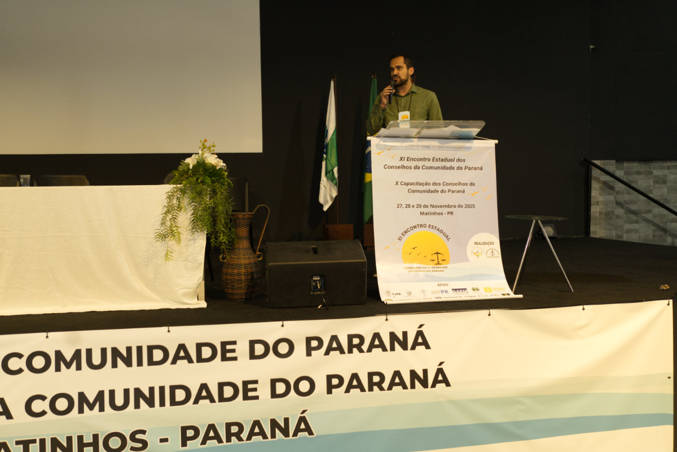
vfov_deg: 37.9
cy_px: 226
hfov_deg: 54.4
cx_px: 338
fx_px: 658
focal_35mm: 35
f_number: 2.8
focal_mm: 35
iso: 2000
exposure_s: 1/100
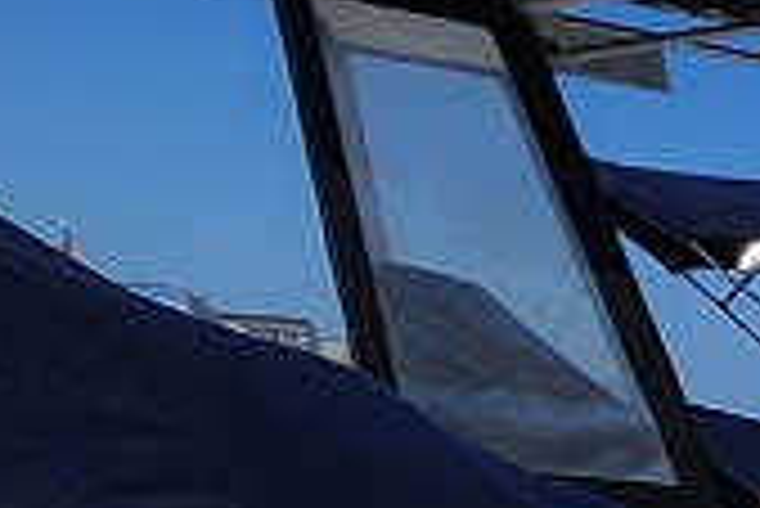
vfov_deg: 9.7
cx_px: 2352
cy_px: 1663
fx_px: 2028
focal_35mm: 96
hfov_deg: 11.1
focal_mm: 1.74
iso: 40
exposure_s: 1/4648
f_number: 2.2
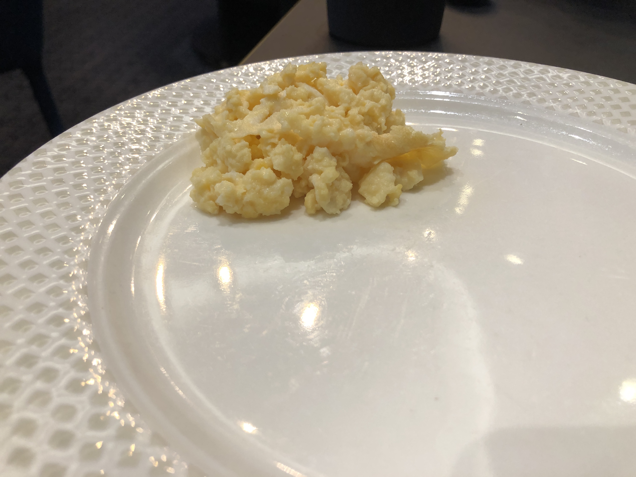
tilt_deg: -38.1
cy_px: 238
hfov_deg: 63.4
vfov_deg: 49.7
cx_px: 318
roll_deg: -0.7
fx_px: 514
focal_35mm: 28
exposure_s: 1/33
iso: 40
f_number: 1.8
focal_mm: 3.99
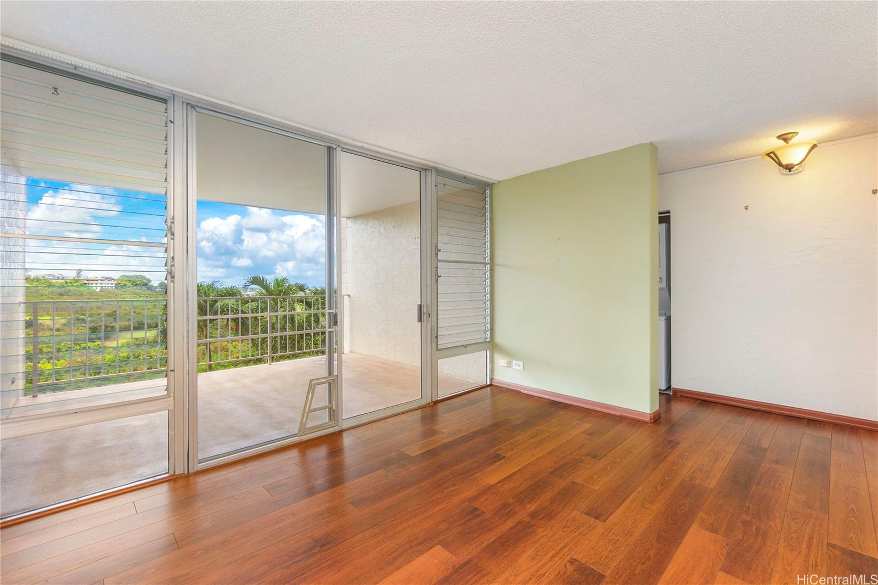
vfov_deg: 77.3
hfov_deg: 100.4
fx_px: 366
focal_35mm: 15
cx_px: 439
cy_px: 292
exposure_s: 1/20
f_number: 8
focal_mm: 10
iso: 250
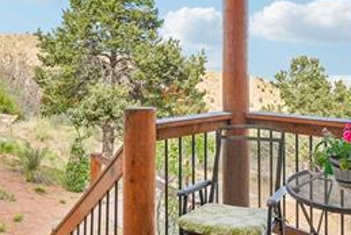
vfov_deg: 34.2
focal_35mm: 38
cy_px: 68
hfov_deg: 49.3
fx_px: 375
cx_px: 232
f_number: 8
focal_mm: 10.4
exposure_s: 1/320
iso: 800
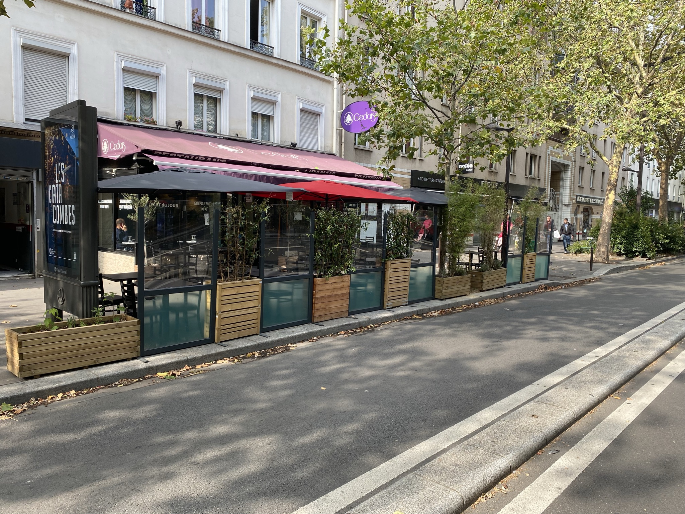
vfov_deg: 53.1
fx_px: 515
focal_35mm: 26
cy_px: 257
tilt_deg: -4.3
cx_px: 342
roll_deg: -1.7
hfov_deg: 67.3
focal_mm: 4.25
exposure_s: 1/379
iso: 32
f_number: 1.8
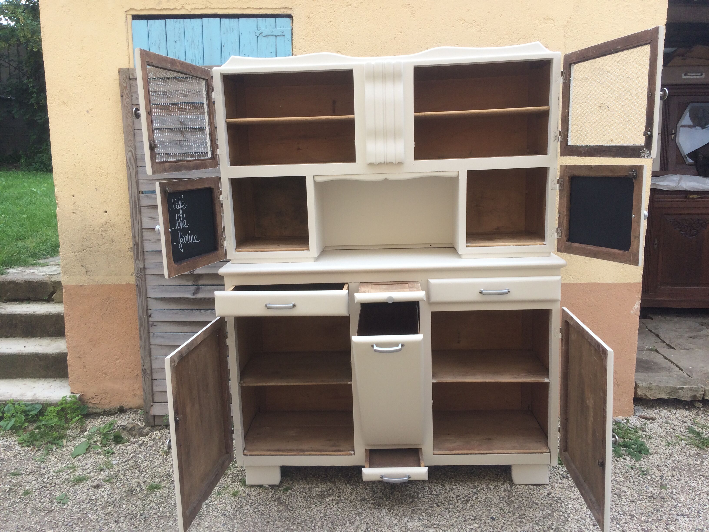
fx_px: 594
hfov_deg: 61.7
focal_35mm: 29
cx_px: 354
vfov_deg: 48.2
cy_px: 266
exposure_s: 1/243
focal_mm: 4.15
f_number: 2.2
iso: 32
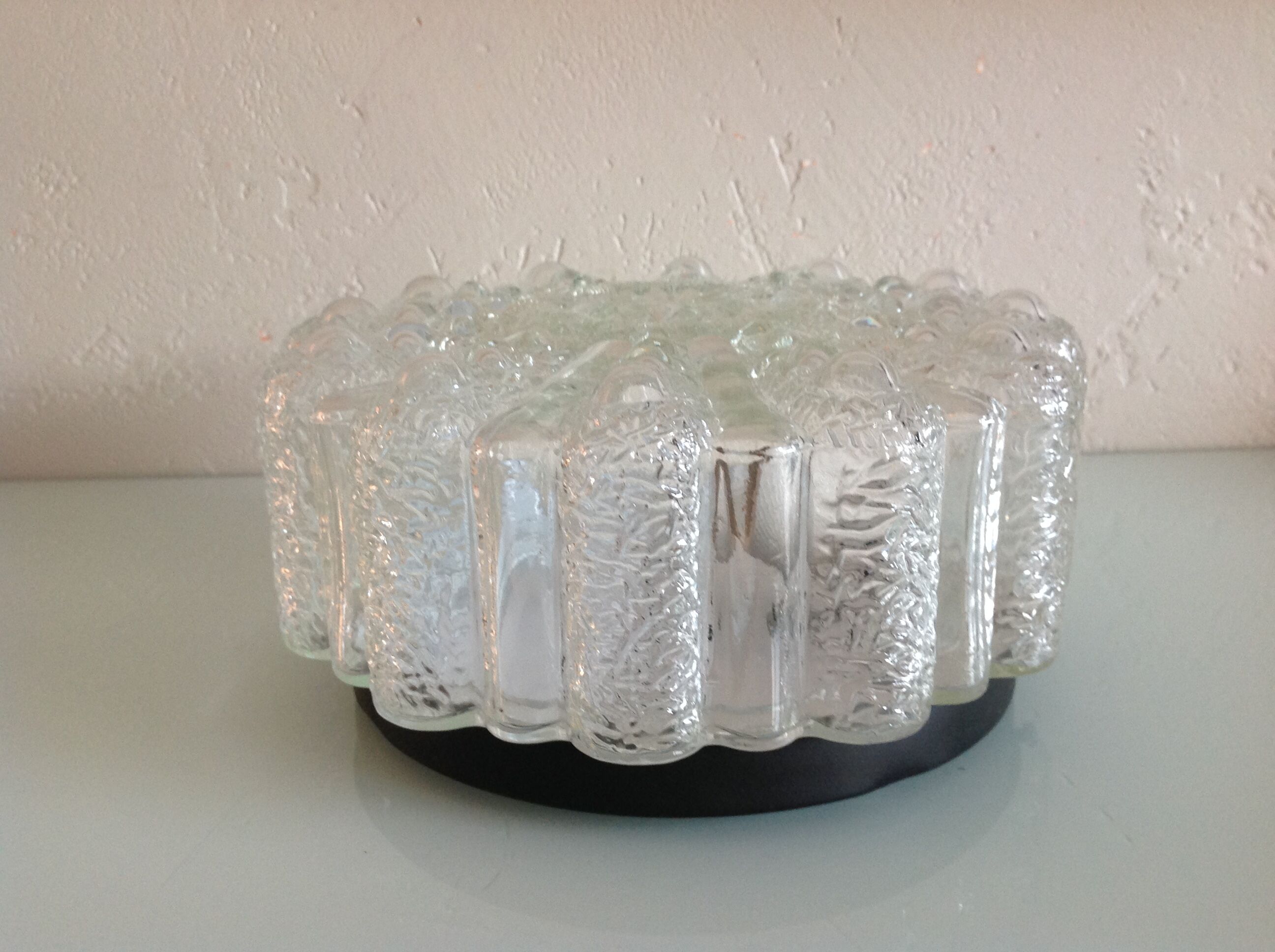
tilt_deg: -16.2
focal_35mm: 35
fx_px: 1287
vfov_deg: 40.6
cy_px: 476
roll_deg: +1.2
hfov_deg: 52.7
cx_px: 638
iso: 100
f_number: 2.4
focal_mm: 4.28
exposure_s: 1/15
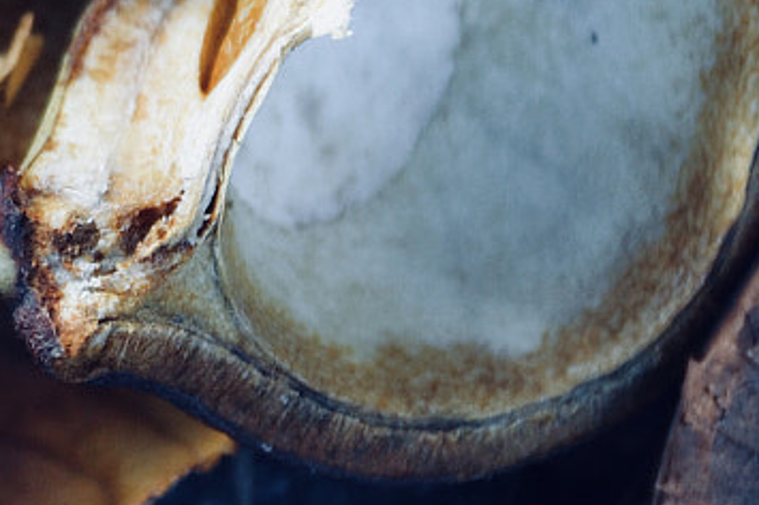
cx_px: -329
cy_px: -210
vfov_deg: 1.9
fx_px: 14960
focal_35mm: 710
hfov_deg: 2.9
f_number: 4.8
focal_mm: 105
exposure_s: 1/200
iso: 400
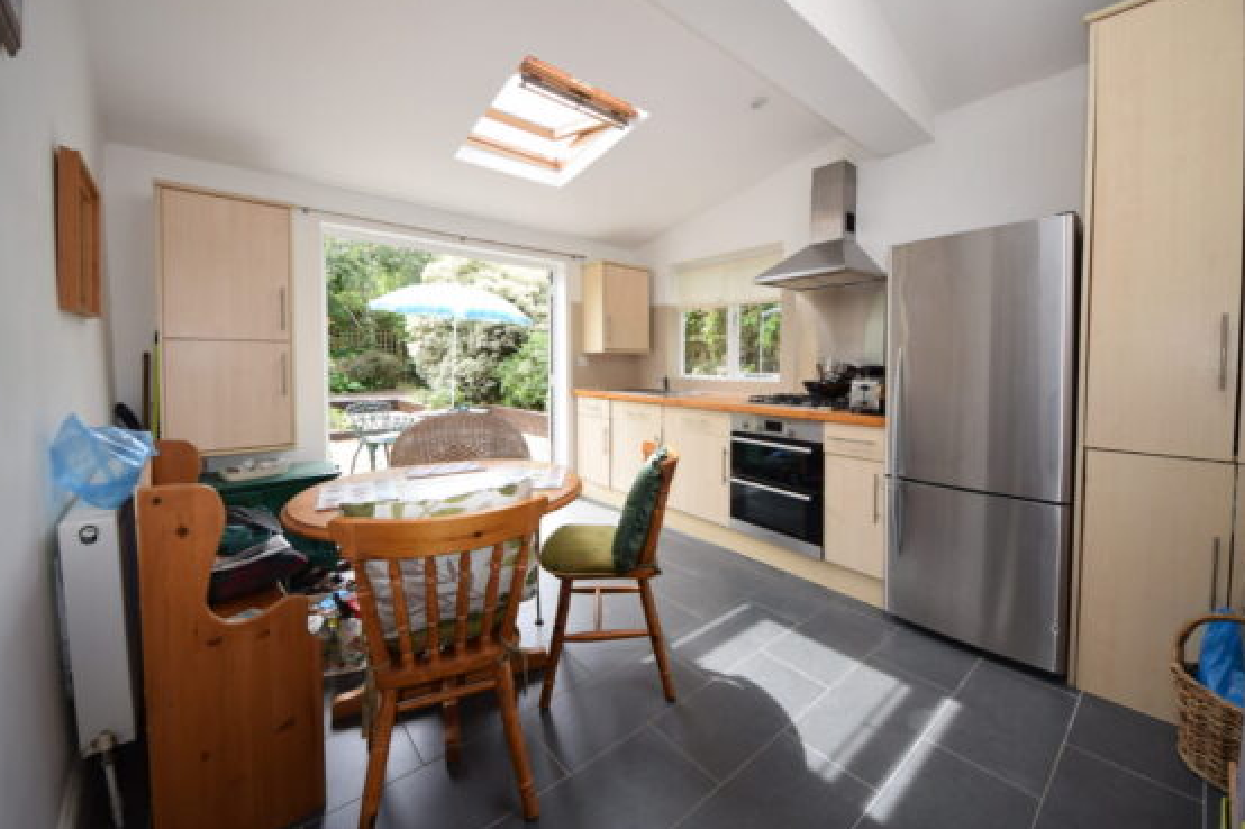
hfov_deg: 108.3
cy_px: 384
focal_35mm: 13
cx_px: 638
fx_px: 449
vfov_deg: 85.2
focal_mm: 8
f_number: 4.5
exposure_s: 1/60
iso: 100
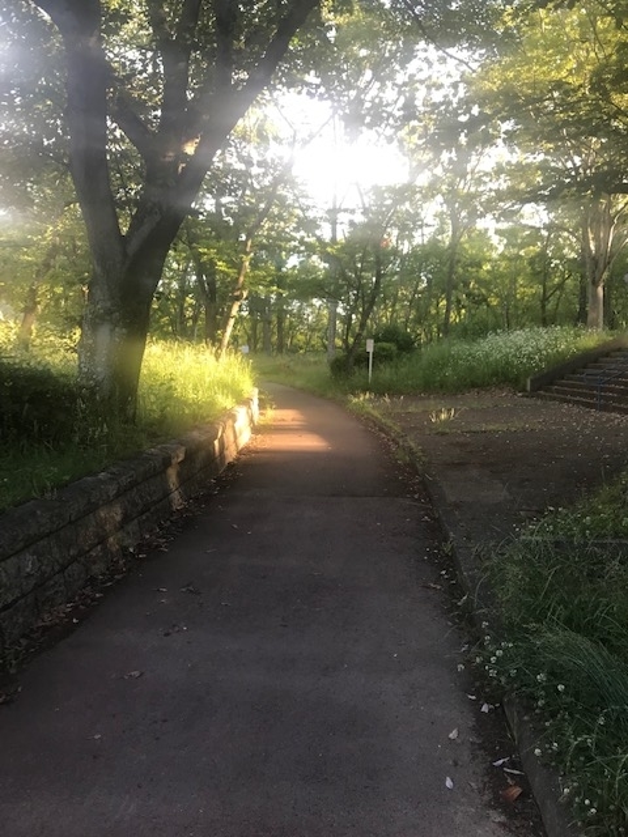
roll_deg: -0.8
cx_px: 314
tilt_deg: -4.5
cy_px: 418
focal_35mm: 28
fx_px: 677
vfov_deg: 63.4
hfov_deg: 49.7
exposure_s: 1/120
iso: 32
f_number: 1.8
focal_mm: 3.99
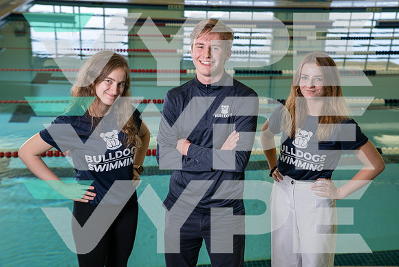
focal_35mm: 52
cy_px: 134
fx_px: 576
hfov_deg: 38.2
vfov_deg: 26.0
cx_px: 200
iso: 200
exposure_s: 1/250
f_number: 4.5
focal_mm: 52
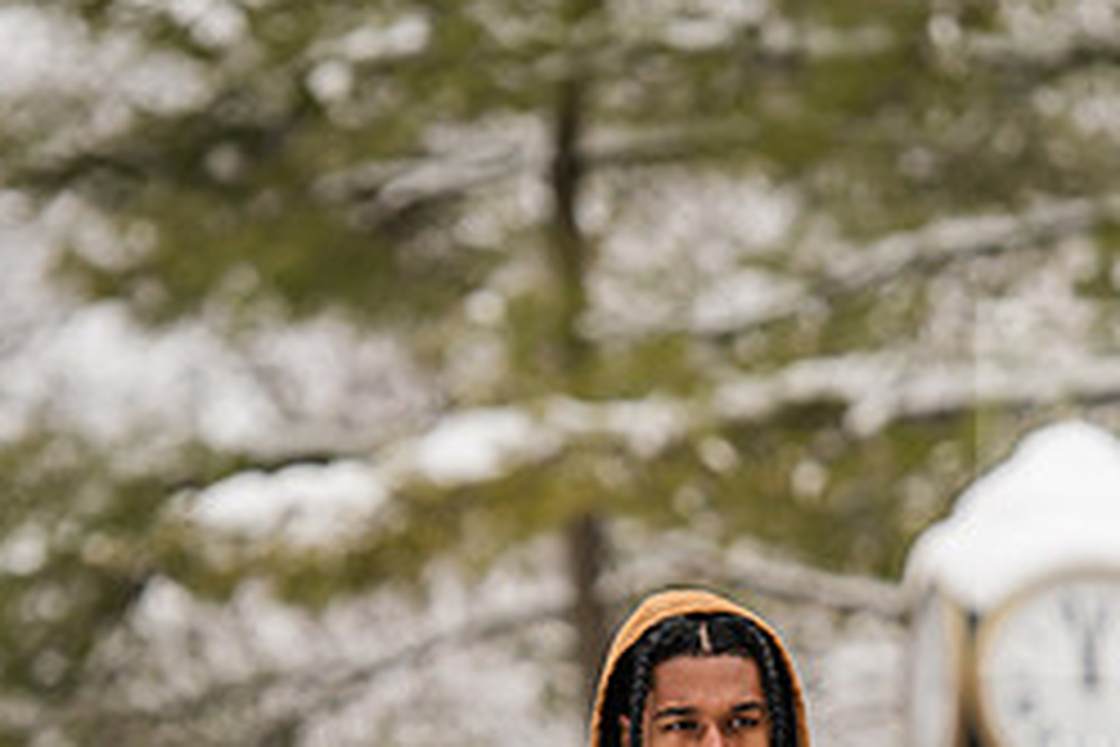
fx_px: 11977
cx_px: 841
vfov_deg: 3.6
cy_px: 844
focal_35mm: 385
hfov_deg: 5.4
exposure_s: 1/500
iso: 160
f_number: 3.2
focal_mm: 165
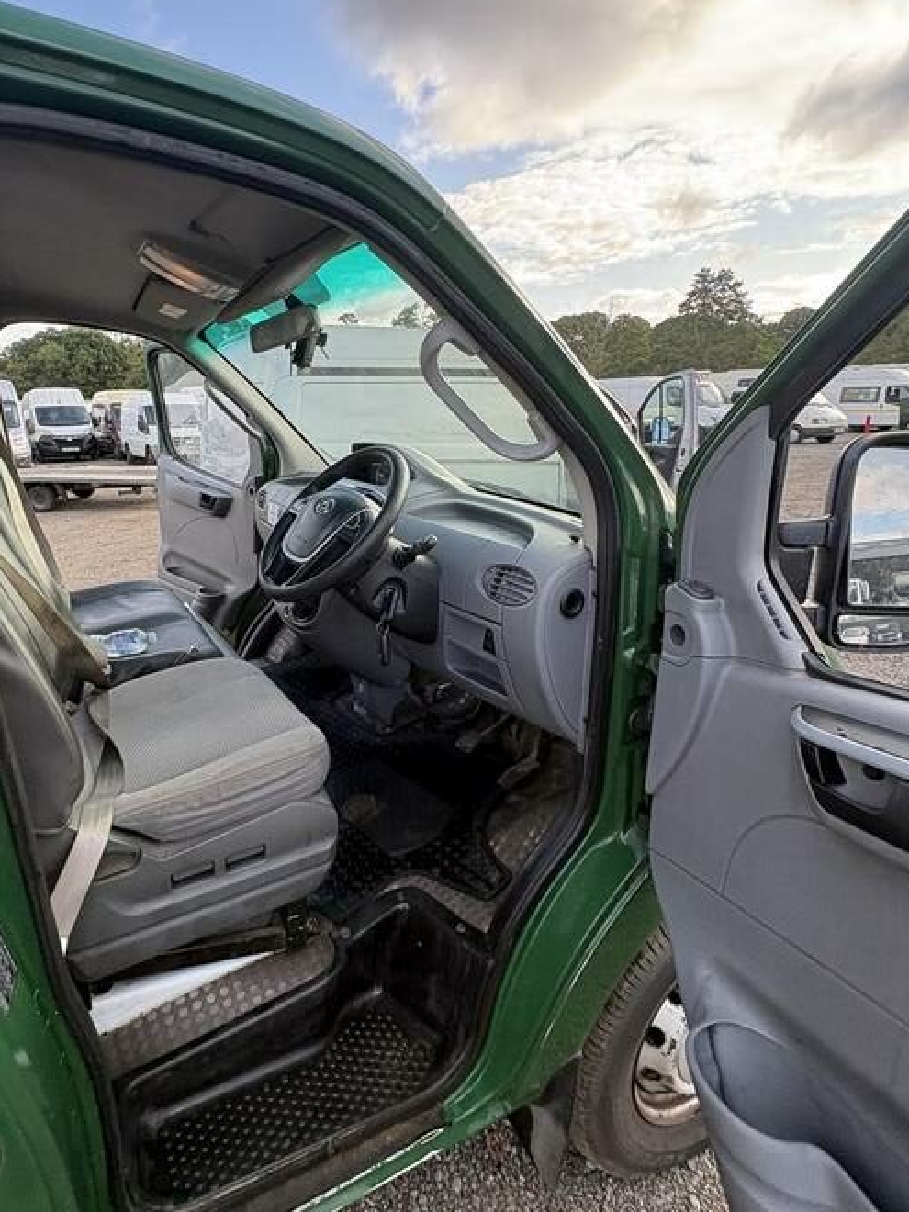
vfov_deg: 84.5
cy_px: 566
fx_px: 665
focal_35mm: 19
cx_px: 349
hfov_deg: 67.8
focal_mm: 2.22
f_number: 2.2
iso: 50
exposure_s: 1/232
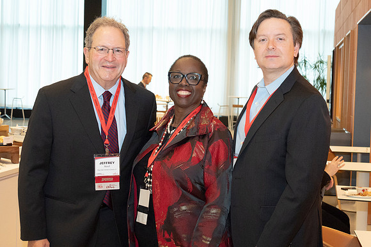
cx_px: 186
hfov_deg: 30.5
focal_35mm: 66
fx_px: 680
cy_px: 124
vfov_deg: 20.6
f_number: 8
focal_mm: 44
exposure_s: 1/80
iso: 2500
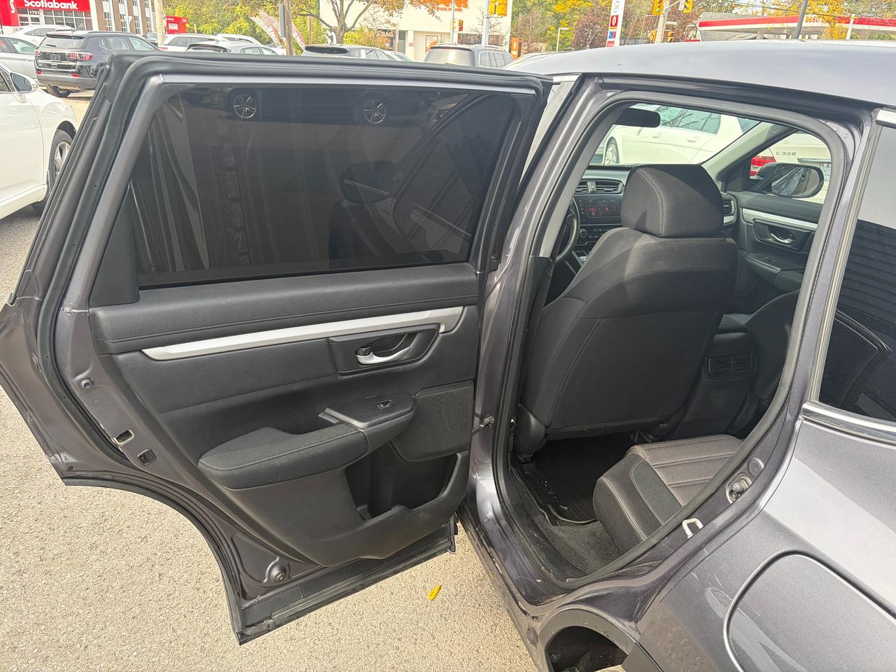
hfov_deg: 67.3
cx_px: 448
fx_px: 673
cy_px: 336
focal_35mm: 26
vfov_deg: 53.1
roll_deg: -2.5
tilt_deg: -21.0
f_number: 1.6
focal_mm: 5.96
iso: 50
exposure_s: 1/282
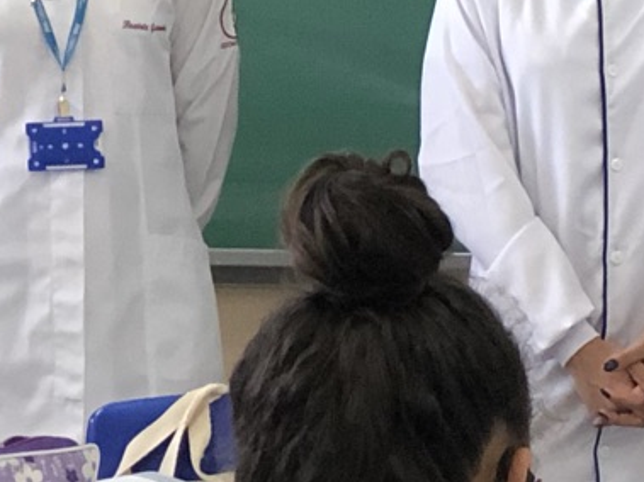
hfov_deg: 6.2
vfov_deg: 4.8
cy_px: 429
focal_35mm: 308
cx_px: 1359
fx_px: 5728
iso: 125
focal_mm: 6.6
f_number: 2.8
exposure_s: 1/30
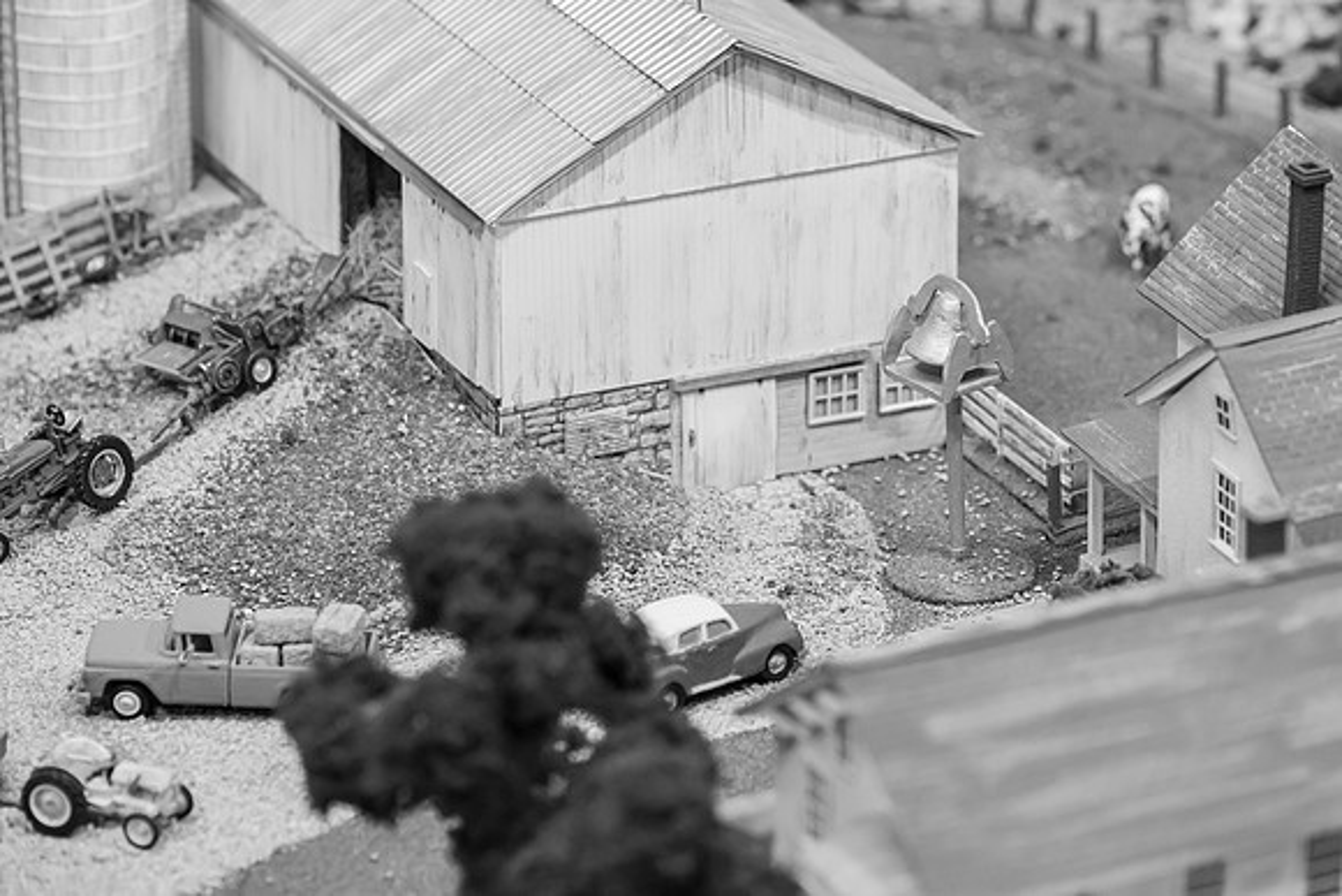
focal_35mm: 166
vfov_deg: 8.3
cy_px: 339
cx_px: 913
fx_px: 6171
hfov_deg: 12.4
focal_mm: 120
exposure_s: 1/80
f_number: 7.1
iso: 3200
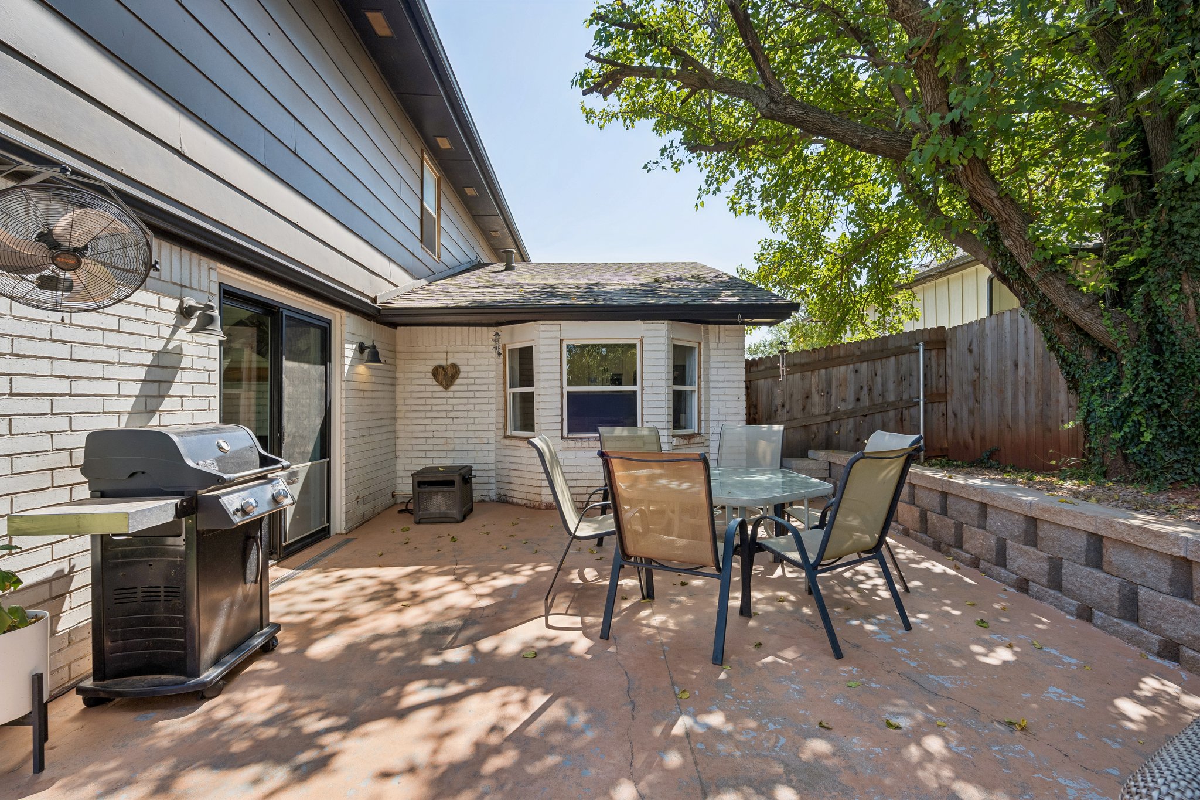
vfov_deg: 73.7
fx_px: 533
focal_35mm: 16
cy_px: 400
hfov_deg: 96.7
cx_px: 600
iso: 200
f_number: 8
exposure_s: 1/250
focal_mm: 16
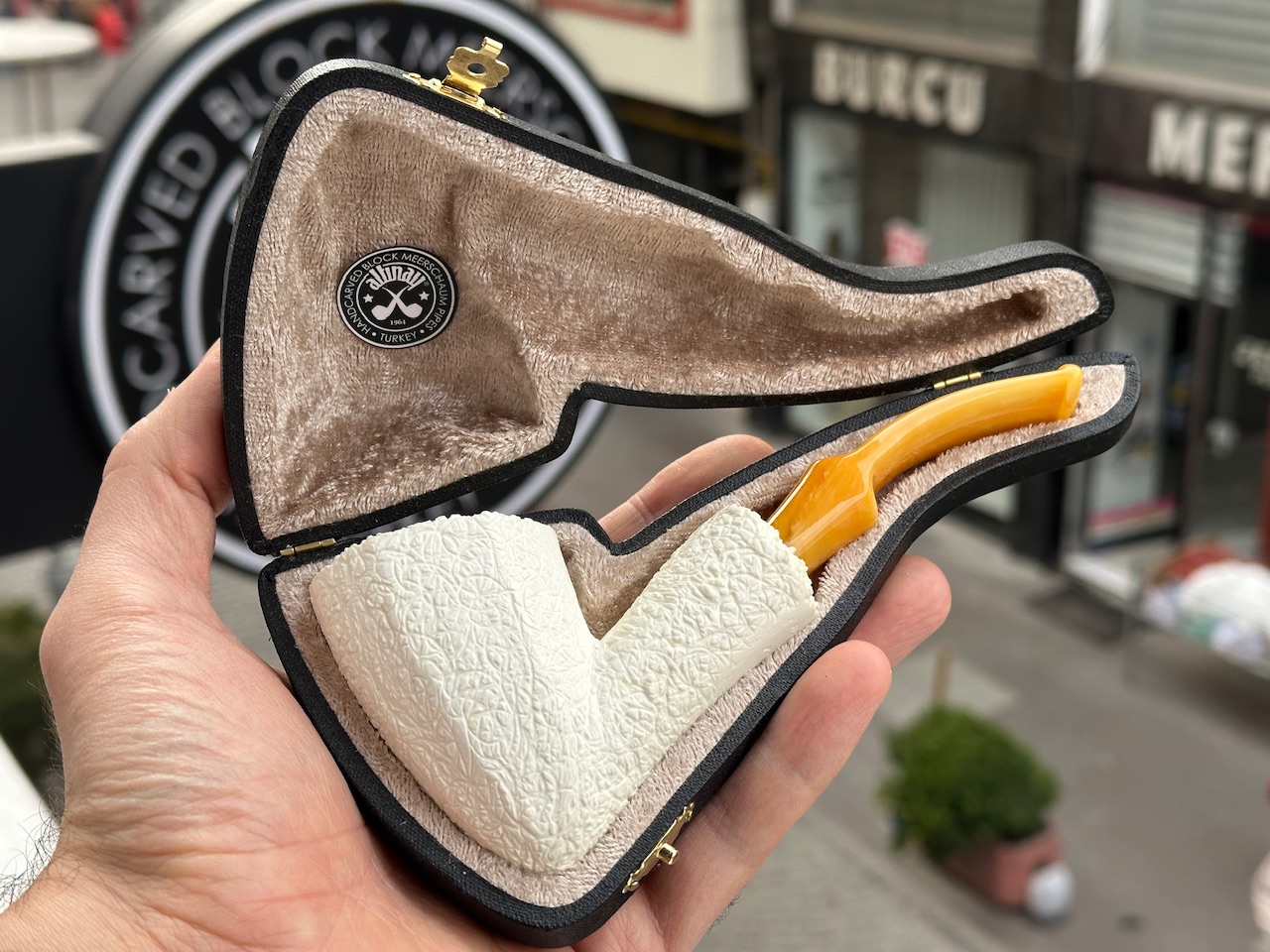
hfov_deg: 39.7
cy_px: 476
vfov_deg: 30.3
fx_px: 1761
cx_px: 635
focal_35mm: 48
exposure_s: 1/729
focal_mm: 6.86
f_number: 1.78
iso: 64
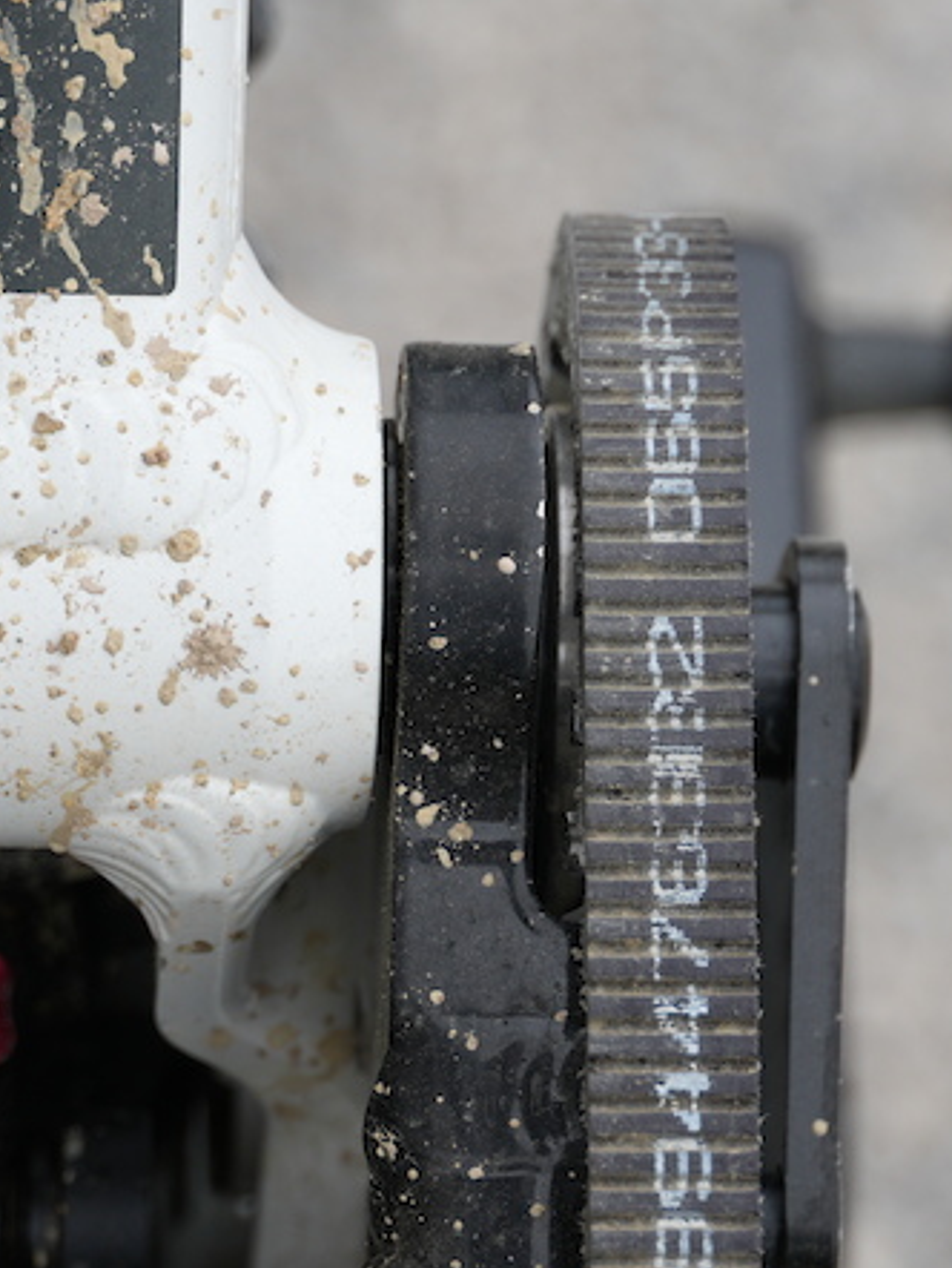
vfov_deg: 8.3
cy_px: 724
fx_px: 8686
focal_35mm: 237
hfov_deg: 6.2
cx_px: -60
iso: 160
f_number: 5.6
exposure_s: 1/160
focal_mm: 71
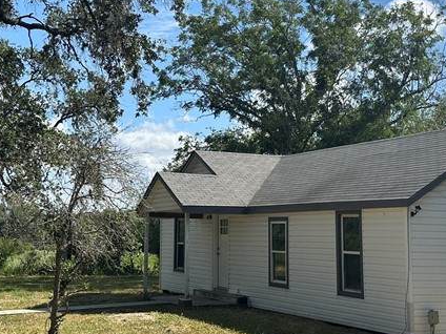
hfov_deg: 33.2
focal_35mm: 58
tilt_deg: +5.9
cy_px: 148
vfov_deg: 25.2
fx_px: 747
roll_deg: -0.9
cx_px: 205
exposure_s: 1/4545
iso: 80
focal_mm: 6.86
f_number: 1.78
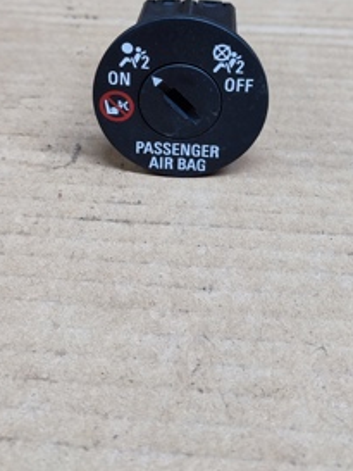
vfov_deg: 41.9
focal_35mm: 44
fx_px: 598
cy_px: 128
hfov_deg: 32.9
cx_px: 176
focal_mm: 6.04
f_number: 1.9
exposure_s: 1/30
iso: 265
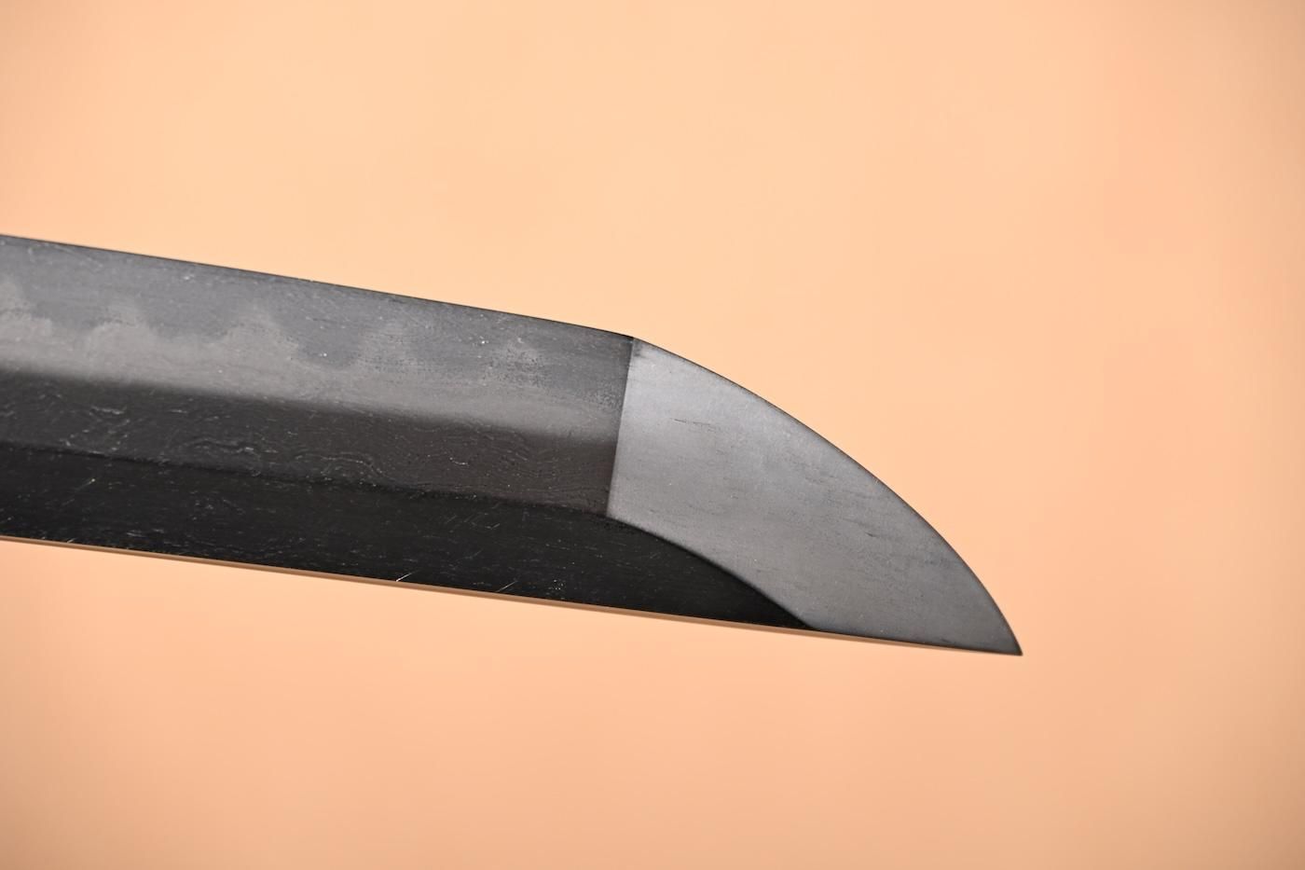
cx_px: 652
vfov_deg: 7.0
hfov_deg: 10.5
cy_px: 435
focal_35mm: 195
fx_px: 7067
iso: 100
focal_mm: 130
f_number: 6.3
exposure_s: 1/2
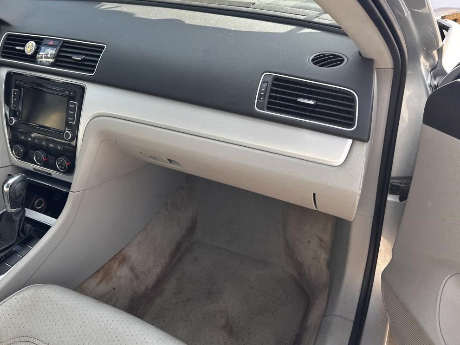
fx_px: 412
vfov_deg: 45.1
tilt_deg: -31.2
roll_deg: +2.9
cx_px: 188
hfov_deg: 58.0
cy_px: 133
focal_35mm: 31
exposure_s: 1/489
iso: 80
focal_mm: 6.86
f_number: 1.78
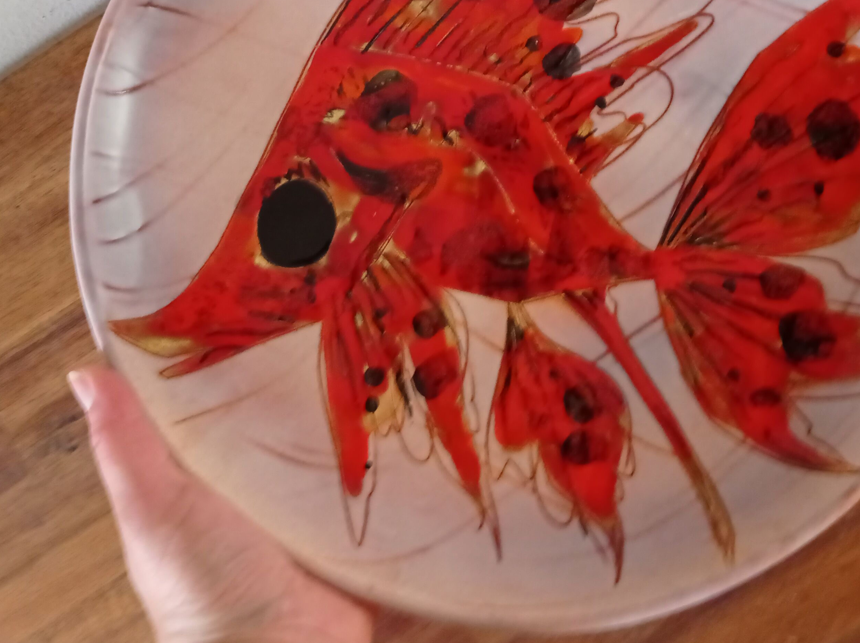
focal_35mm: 45
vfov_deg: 31.9
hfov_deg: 42.1
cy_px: 219
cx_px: 457
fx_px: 1117
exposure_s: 1/25
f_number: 1.79
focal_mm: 4.74
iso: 570
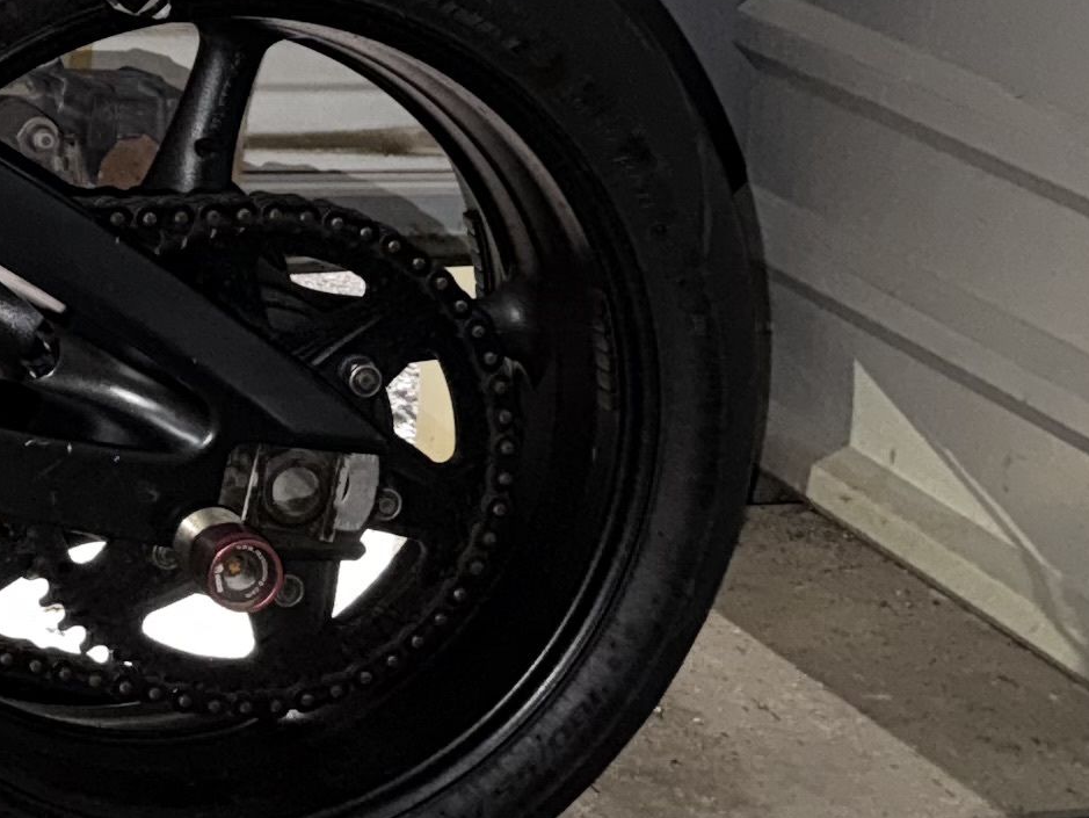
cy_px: -488
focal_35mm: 103
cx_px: -994
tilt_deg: -5.6
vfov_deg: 13.4
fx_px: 3242
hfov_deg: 15.7
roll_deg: -0.4
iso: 160
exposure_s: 1/4
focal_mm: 6.76
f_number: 1.78
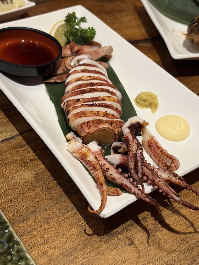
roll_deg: -8.3
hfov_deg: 28.0
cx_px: 100
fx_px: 399
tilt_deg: -43.8
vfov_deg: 36.8
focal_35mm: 52
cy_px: 132
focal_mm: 5.96
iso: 64
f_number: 1.6
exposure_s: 1/50
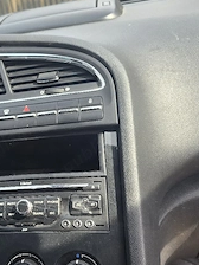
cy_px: 159
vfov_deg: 45.5
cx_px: 32
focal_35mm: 41
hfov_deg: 33.8
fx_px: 314
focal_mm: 6.3
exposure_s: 1/182
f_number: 1.7
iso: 20
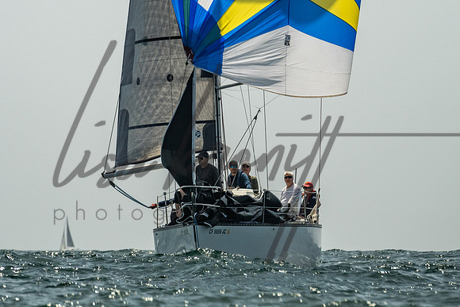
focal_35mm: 413
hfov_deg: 5.0
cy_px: 89
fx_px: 5273
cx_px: 204
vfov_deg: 3.3
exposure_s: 1/1600
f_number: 6.3
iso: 320
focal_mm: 200
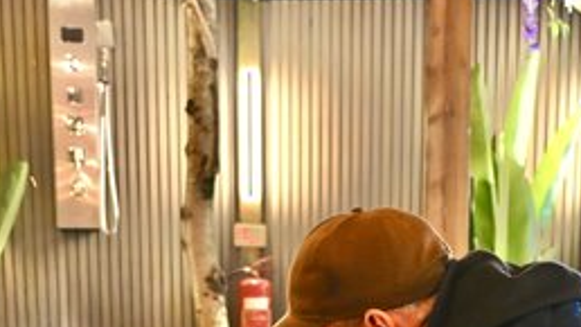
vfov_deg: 20.2
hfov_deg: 39.9
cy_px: 472
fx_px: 801
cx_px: 304
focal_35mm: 52
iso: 3200
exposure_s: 1/60
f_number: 2.8
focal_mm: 20
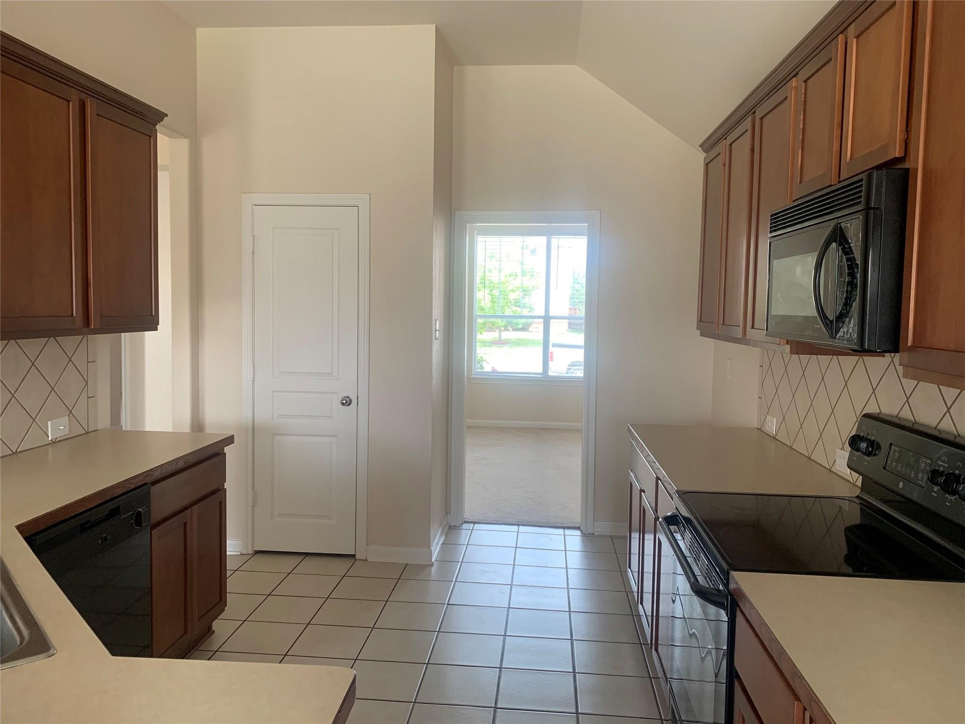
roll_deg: -1.1
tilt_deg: -3.6
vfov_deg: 53.1
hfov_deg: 67.3
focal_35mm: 26
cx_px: 482
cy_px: 362
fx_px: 725
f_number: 1.8
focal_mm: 4.25
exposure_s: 1/105
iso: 100
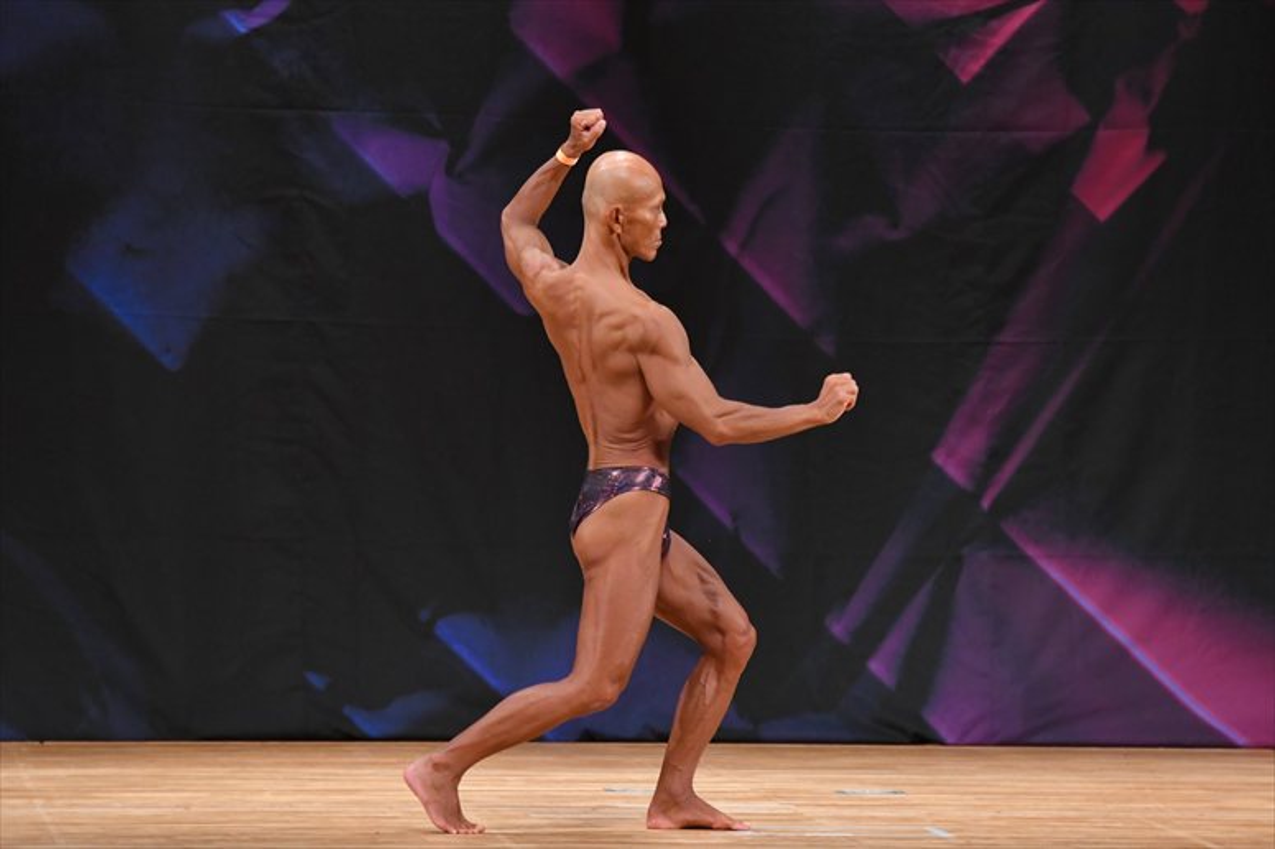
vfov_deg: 5.1
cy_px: 424
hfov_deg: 7.6
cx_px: 638
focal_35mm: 270
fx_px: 9558
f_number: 5.6
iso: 3200
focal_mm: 180
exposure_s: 1/400
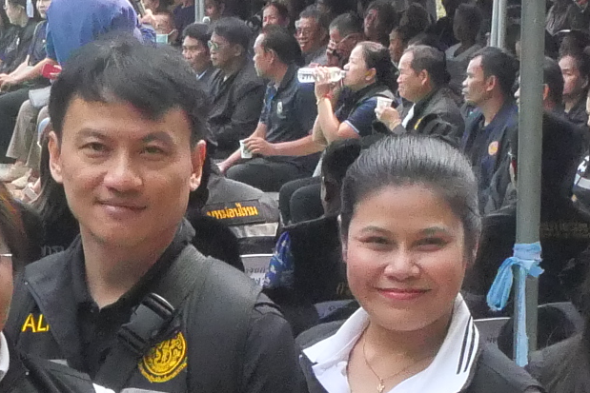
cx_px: 270
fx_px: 2360
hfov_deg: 14.2
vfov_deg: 9.3
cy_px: 563
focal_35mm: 144
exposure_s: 1/800
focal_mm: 12
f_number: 9
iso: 3200
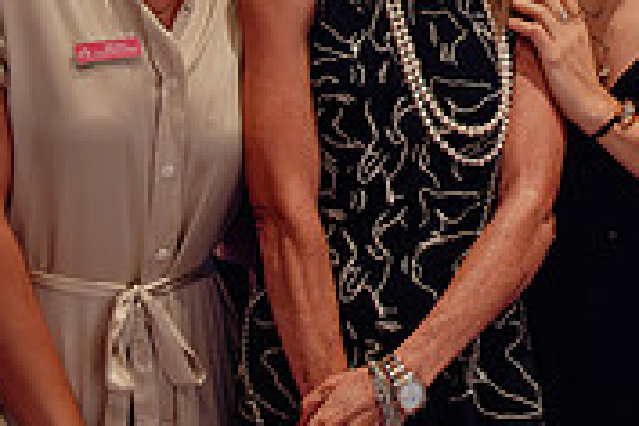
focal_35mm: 102
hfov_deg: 19.1
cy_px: -241
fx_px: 1810
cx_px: 726
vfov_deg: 12.6
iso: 3200
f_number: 4
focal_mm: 24
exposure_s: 1/80
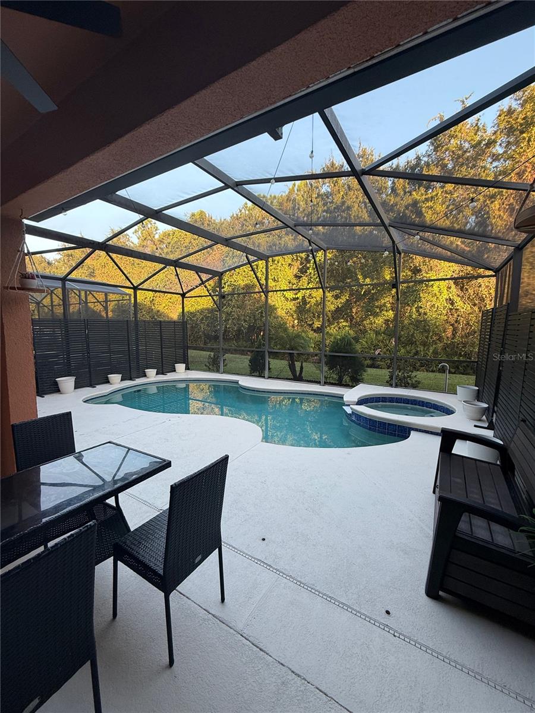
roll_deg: -0.2
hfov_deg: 85.7
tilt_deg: -4.8
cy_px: 356
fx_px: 288
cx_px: 268
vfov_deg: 102.1
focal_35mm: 14
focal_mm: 2.22
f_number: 2.2
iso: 100
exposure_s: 1/121
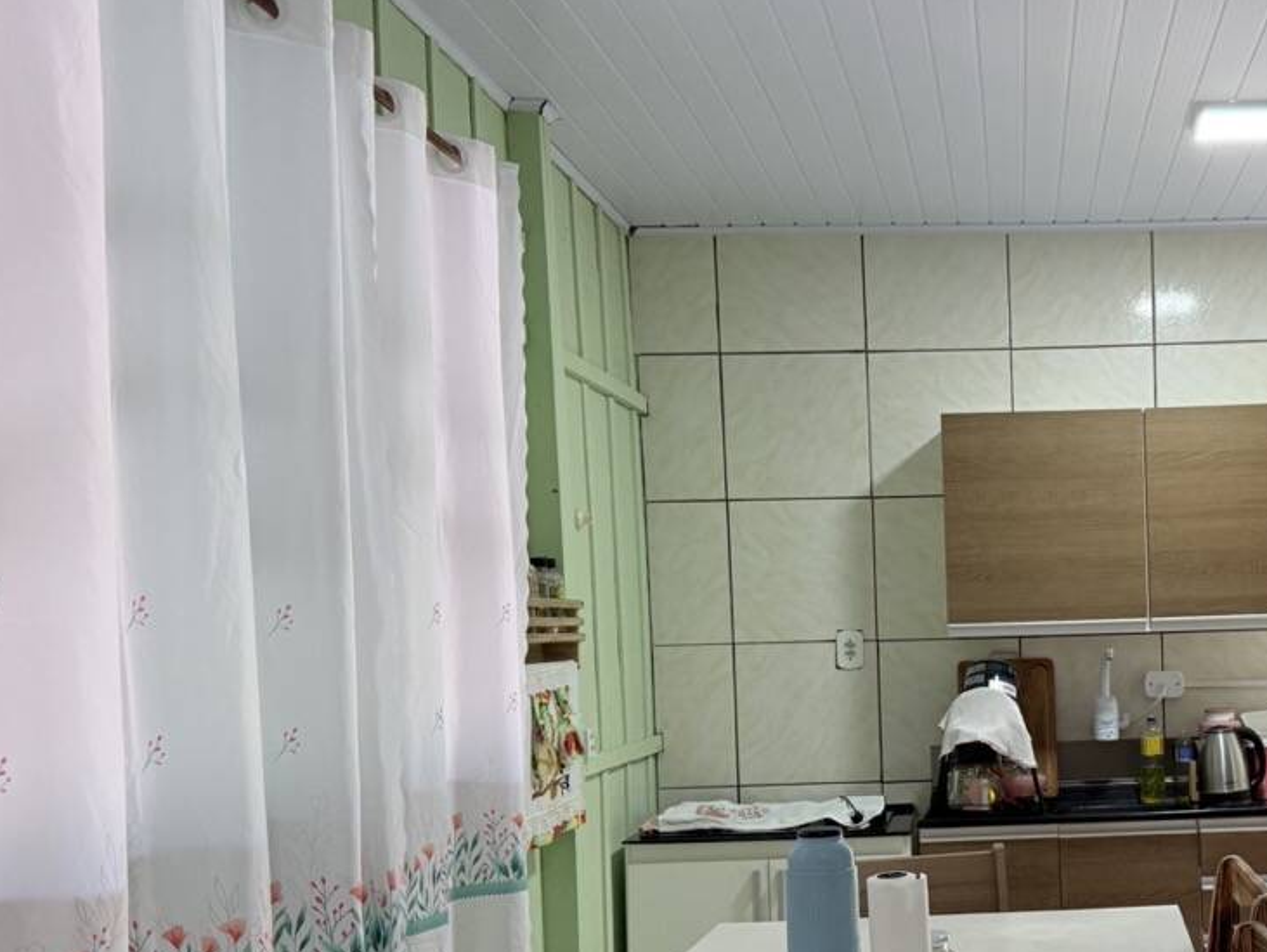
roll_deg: +1.1
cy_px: 685
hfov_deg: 42.1
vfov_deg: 33.8
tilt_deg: -1.0
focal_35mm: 42
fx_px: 1538
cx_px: 1071
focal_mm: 6.76
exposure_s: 1/105
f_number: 1.78
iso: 200
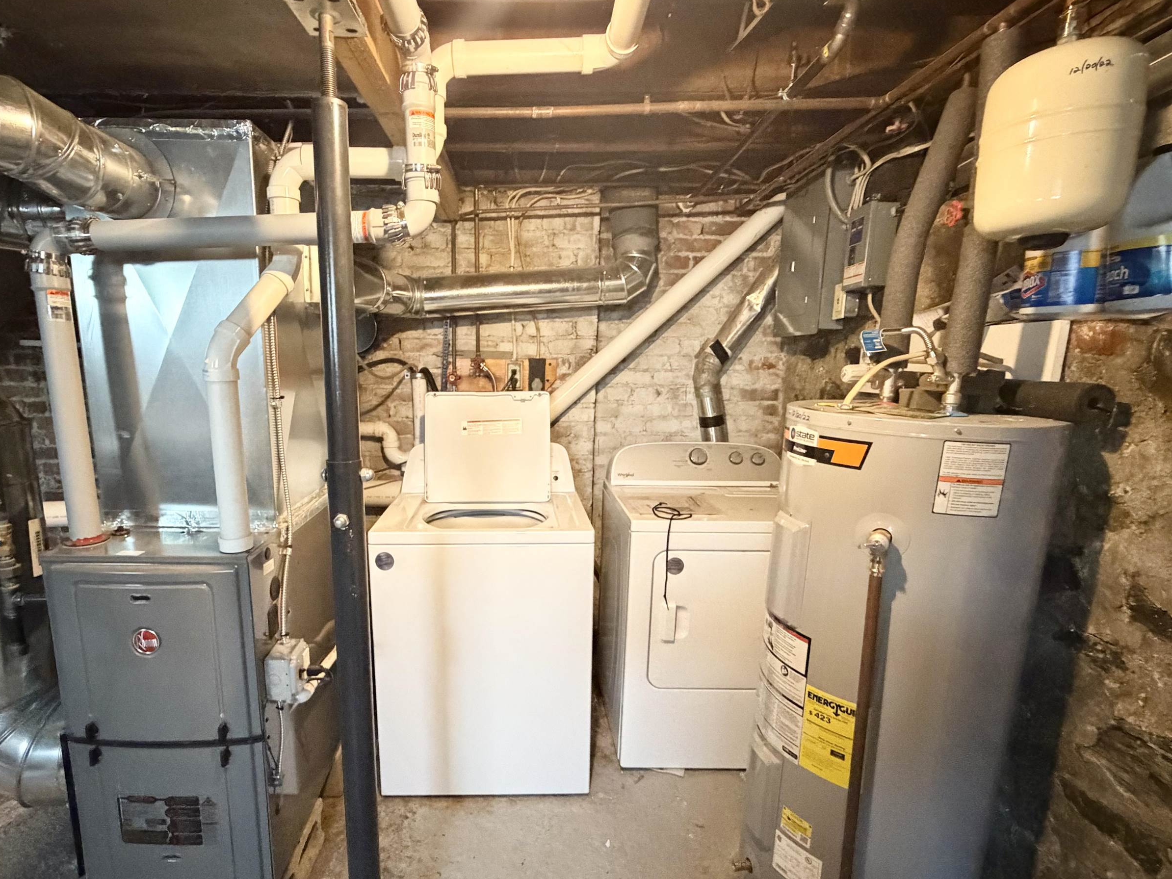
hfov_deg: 87.4
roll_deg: +0.0
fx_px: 609
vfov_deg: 71.5
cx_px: 521
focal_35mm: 18
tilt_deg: -9.3
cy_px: 465
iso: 1250
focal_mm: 2.22
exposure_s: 1/60
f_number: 2.2
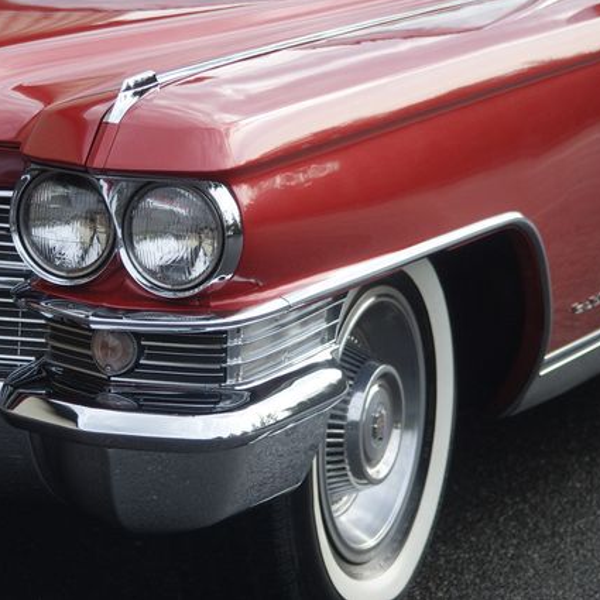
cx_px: 167
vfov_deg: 9.1
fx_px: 3765
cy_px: 299
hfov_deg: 9.1
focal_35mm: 192
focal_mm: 100
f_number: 4.5
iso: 100
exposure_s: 1/200
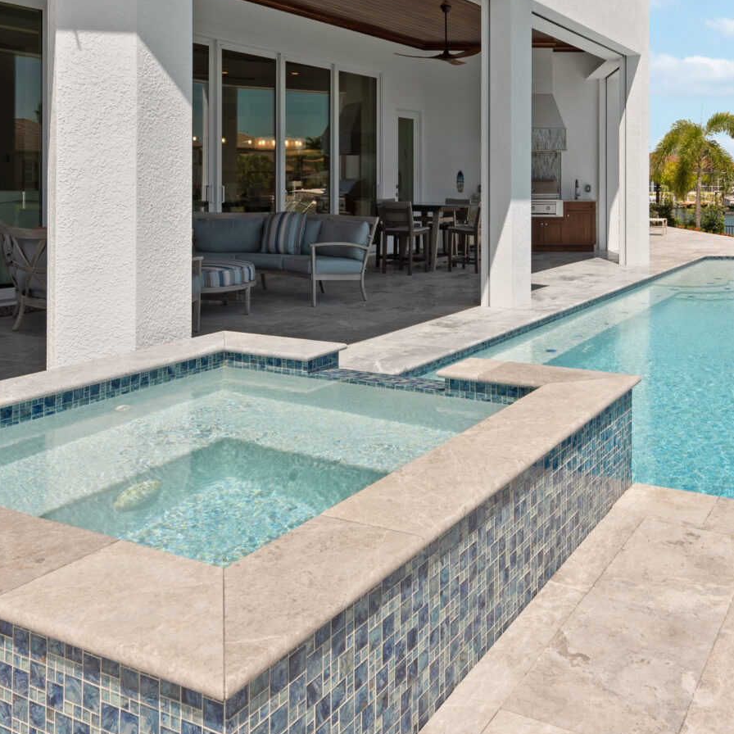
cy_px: 181
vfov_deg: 46.6
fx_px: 816
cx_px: 504
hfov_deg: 47.5
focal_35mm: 34
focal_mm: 14
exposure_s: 1/250
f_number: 9
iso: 100
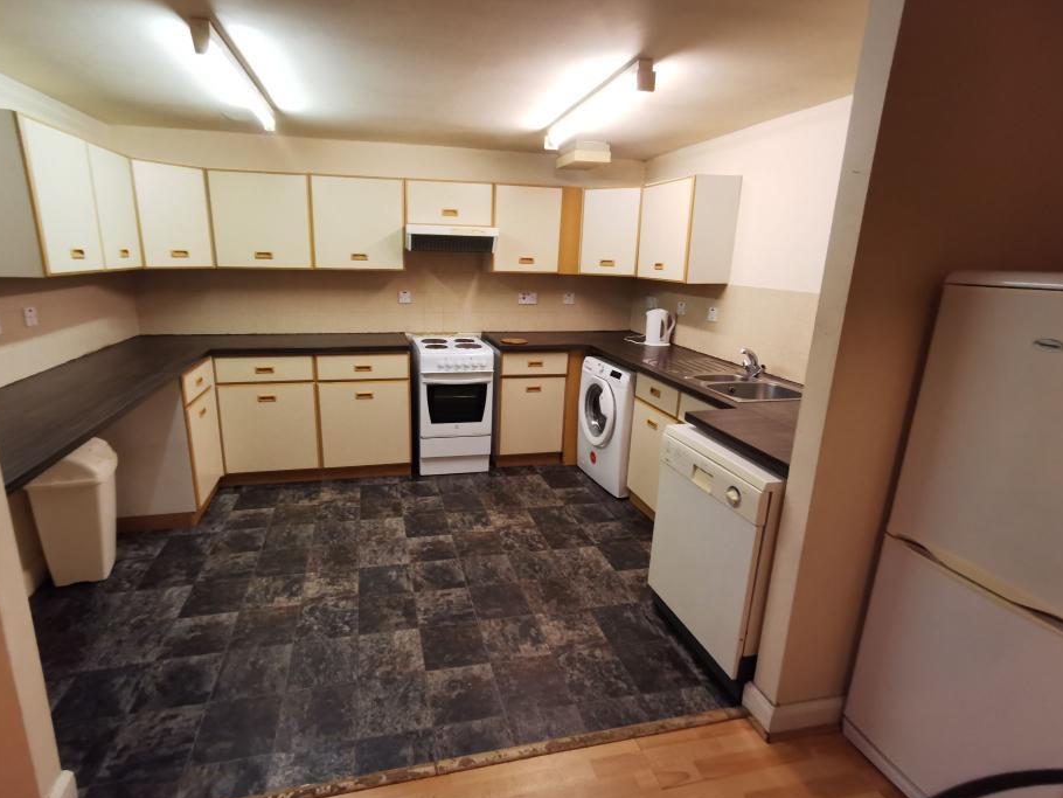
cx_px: 491
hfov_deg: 87.6
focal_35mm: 18
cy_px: 391
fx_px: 553
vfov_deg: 71.6
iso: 400
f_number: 2.2
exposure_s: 1/25
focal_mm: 2.35
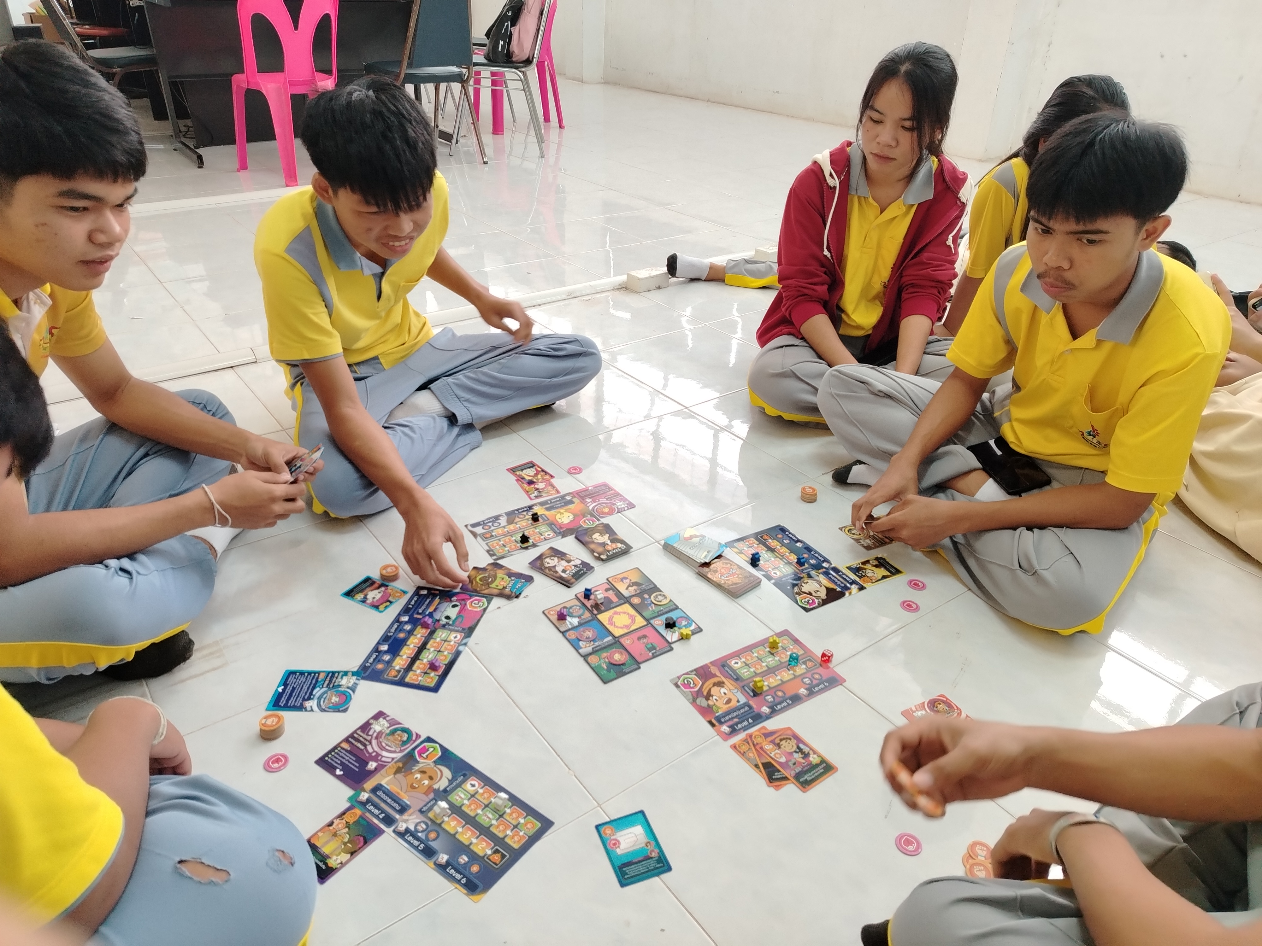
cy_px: 473
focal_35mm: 24
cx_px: 631
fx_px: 875
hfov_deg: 71.6
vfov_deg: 56.8
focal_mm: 5.25
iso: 791
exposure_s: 1/33.3
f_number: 1.75
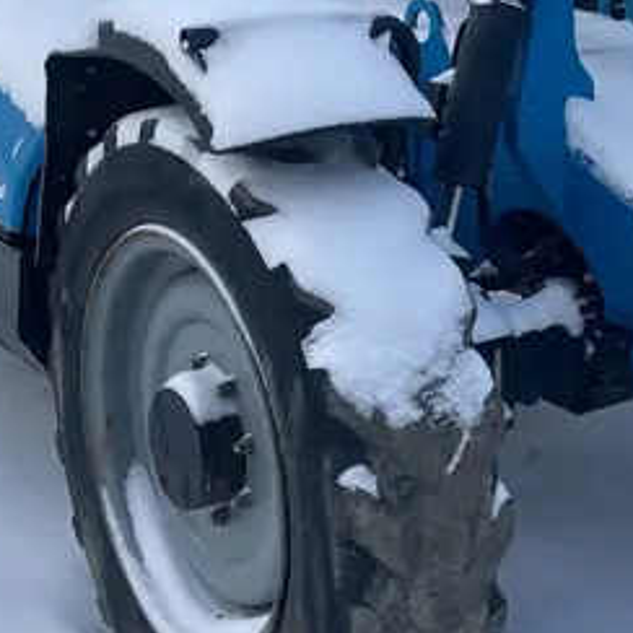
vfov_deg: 24.5
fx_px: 1428
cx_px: 425
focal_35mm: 69
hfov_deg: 24.9
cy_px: 97
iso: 32
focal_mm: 4.2
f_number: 1.6
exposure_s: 1/2053
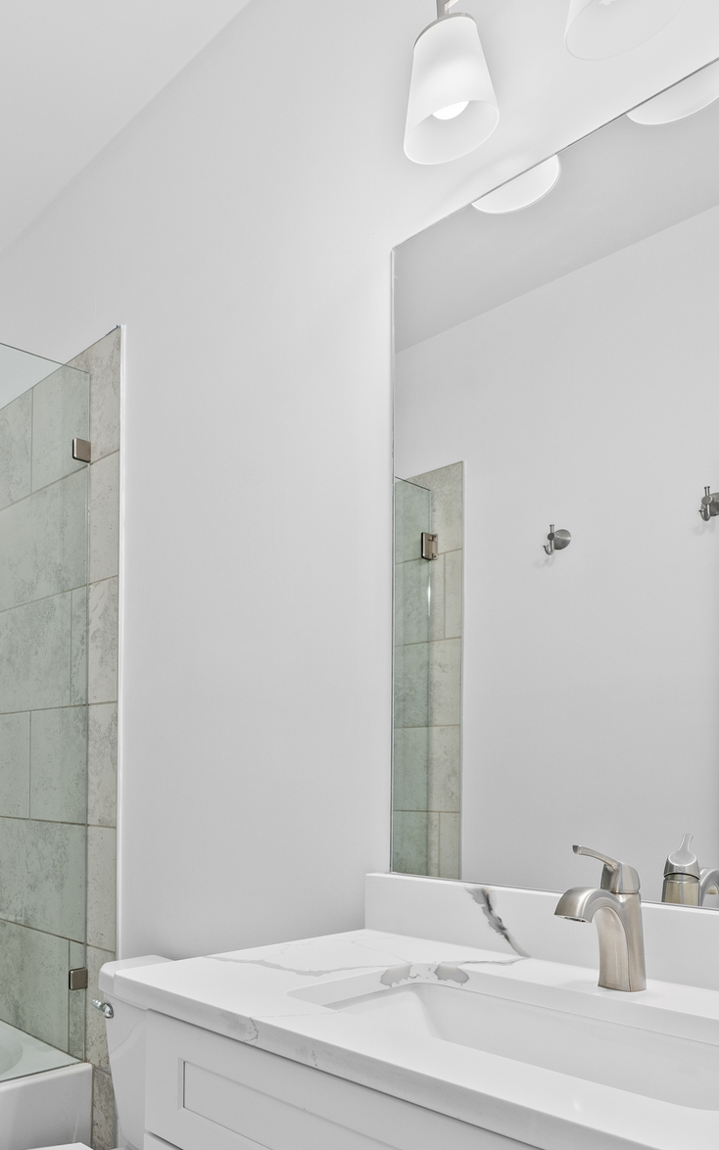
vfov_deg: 70.4
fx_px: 752
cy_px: 846
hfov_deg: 45.6
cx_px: 56
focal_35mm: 24
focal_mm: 12
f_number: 8
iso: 100
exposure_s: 1/2.5
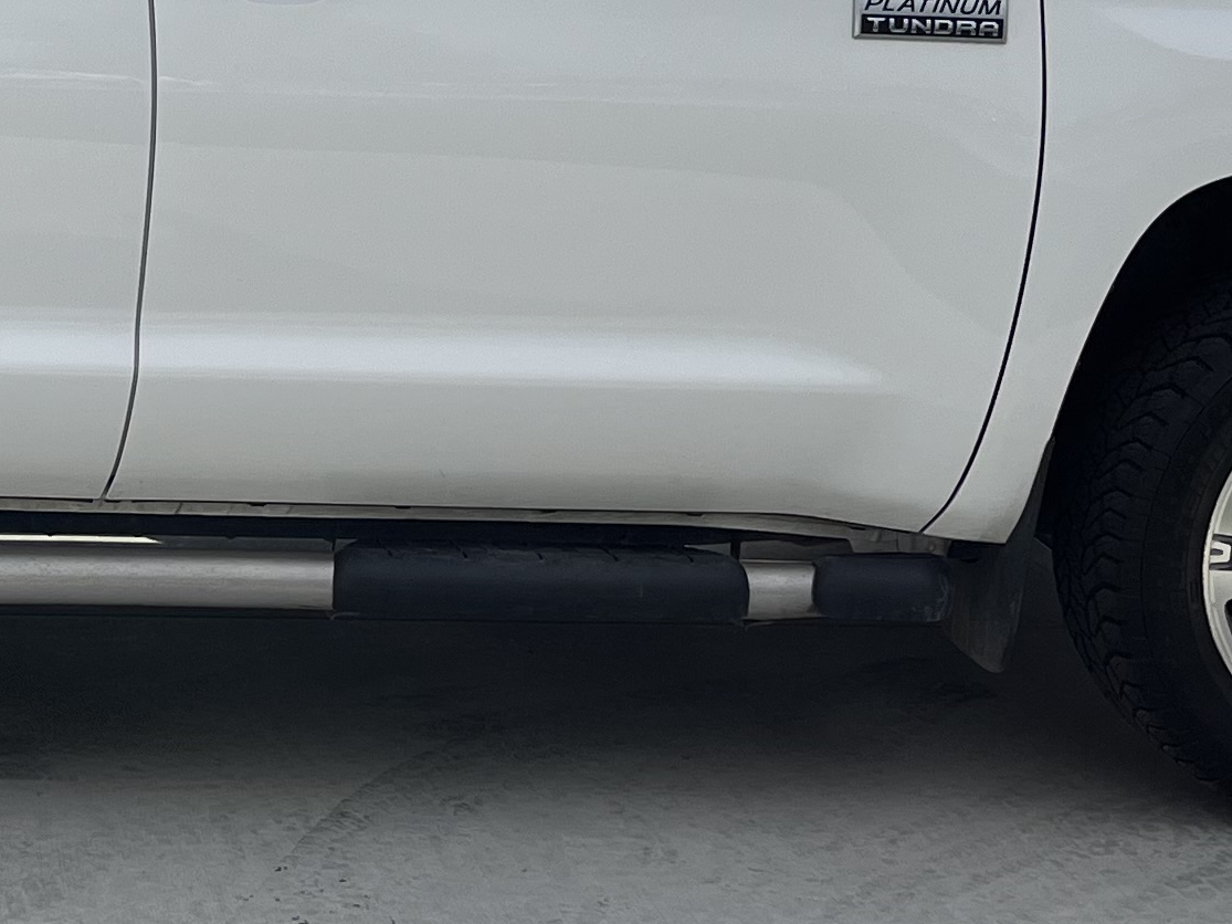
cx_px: -108
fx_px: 3345
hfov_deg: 20.0
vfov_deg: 15.6
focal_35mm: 94
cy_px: 169
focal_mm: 5.1
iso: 50
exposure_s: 1/5076
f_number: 1.6
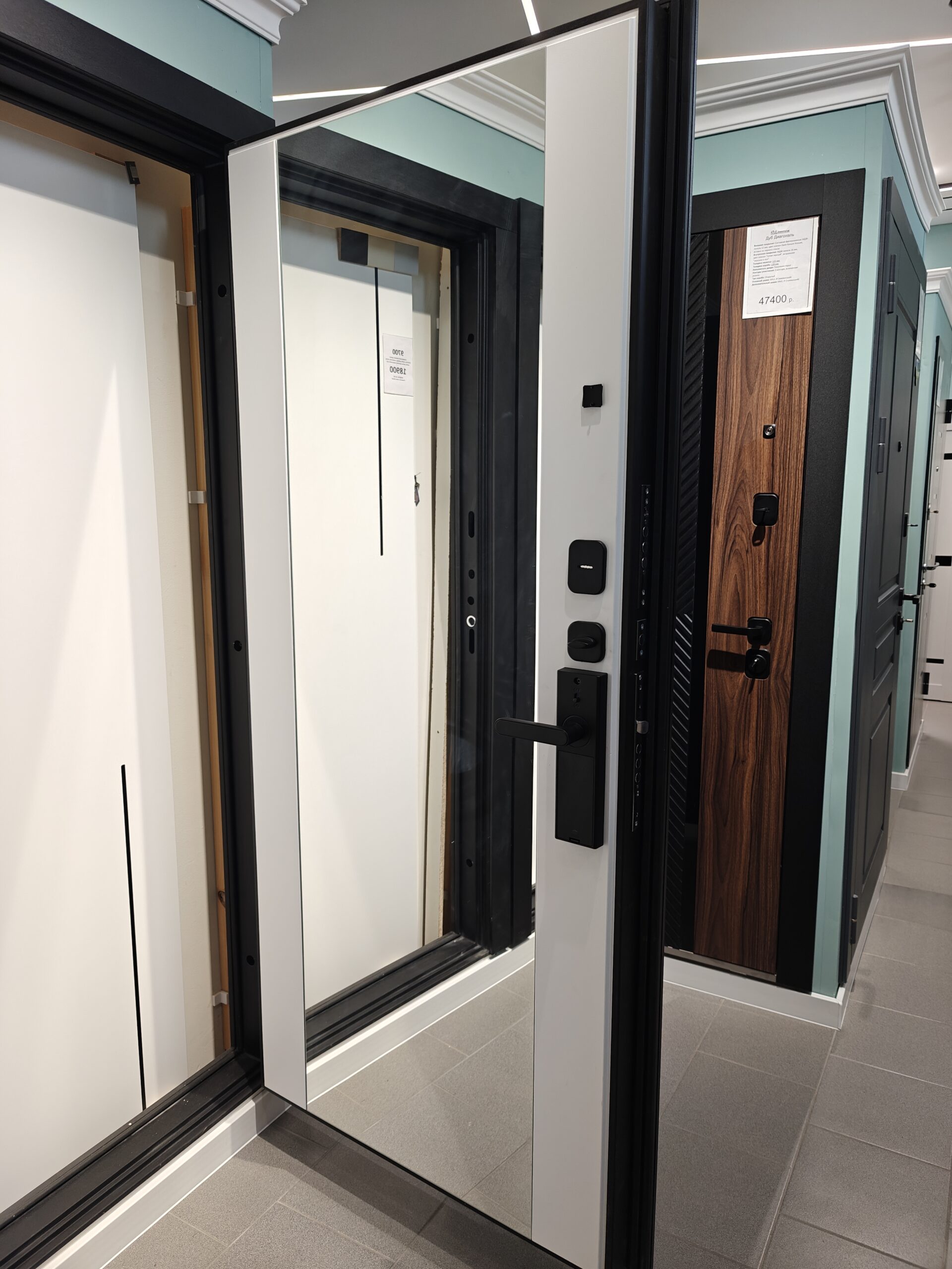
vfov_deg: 73.9
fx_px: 843
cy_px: 634
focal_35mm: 23
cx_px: 476
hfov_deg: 58.9
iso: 160
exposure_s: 1/100
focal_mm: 6.06
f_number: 1.69
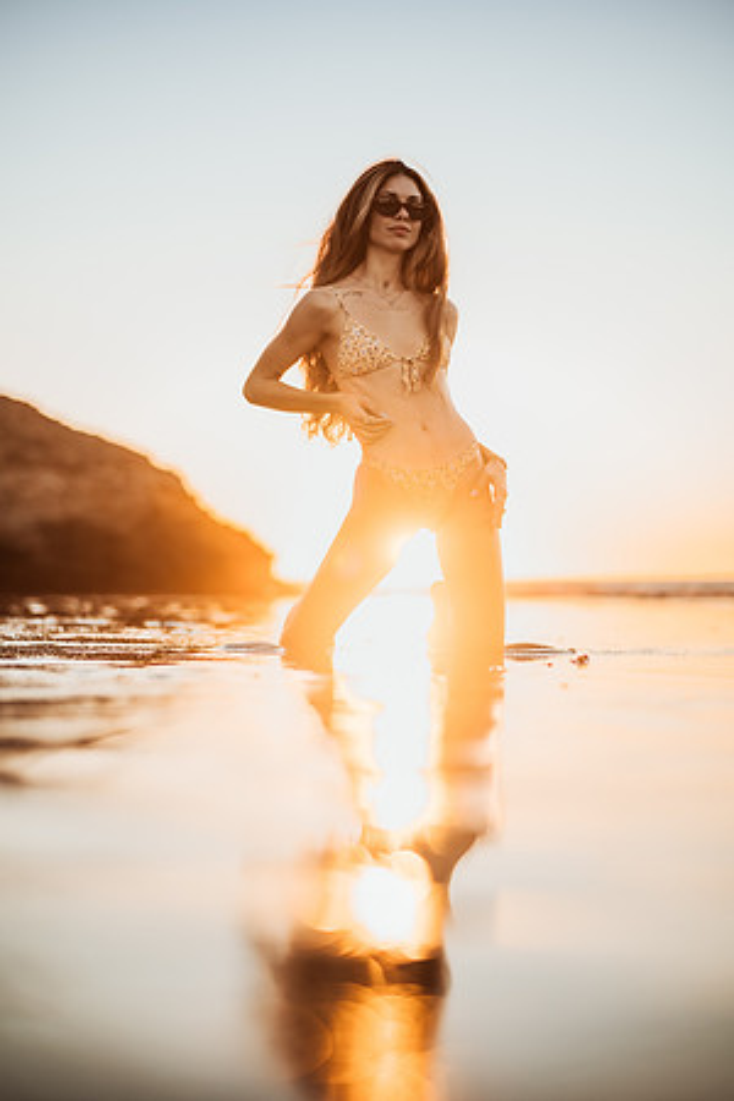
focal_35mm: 58
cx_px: 367
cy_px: 550
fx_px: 1774
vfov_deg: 34.5
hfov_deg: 23.4
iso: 100
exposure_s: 1/800
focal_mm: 58
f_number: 1.8
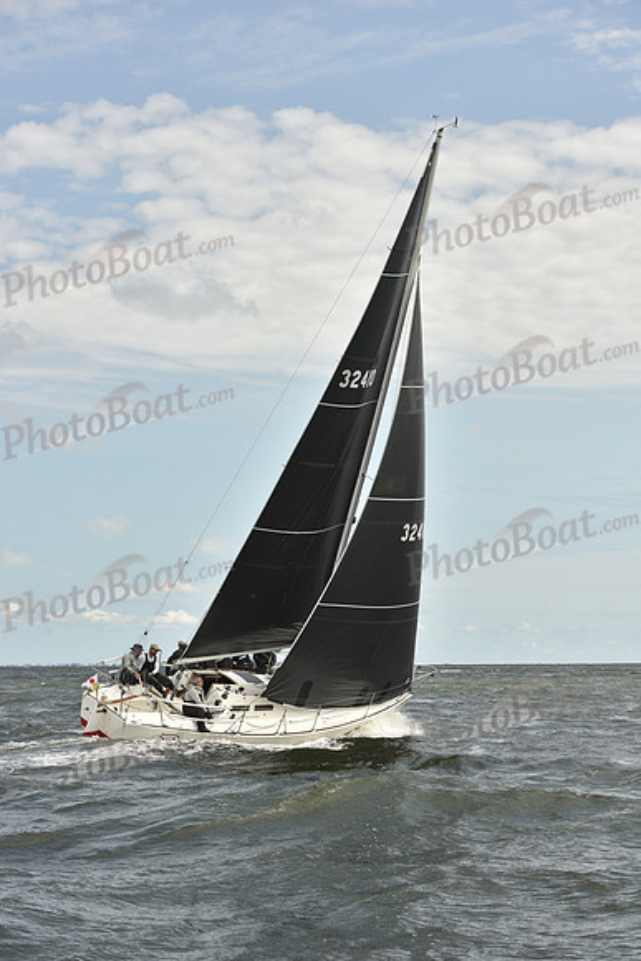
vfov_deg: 28.8
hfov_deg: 19.5
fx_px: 1868
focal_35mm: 70
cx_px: 320
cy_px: 480
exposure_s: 1/800
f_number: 8
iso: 250
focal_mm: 70
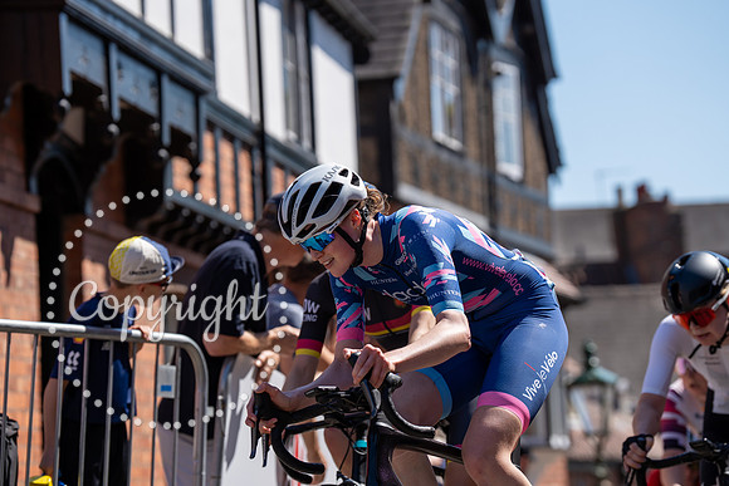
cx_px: 364
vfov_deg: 10.3
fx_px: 2694
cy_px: 243
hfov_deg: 15.4
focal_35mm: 133
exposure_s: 1/1600
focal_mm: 133
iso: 100
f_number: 4
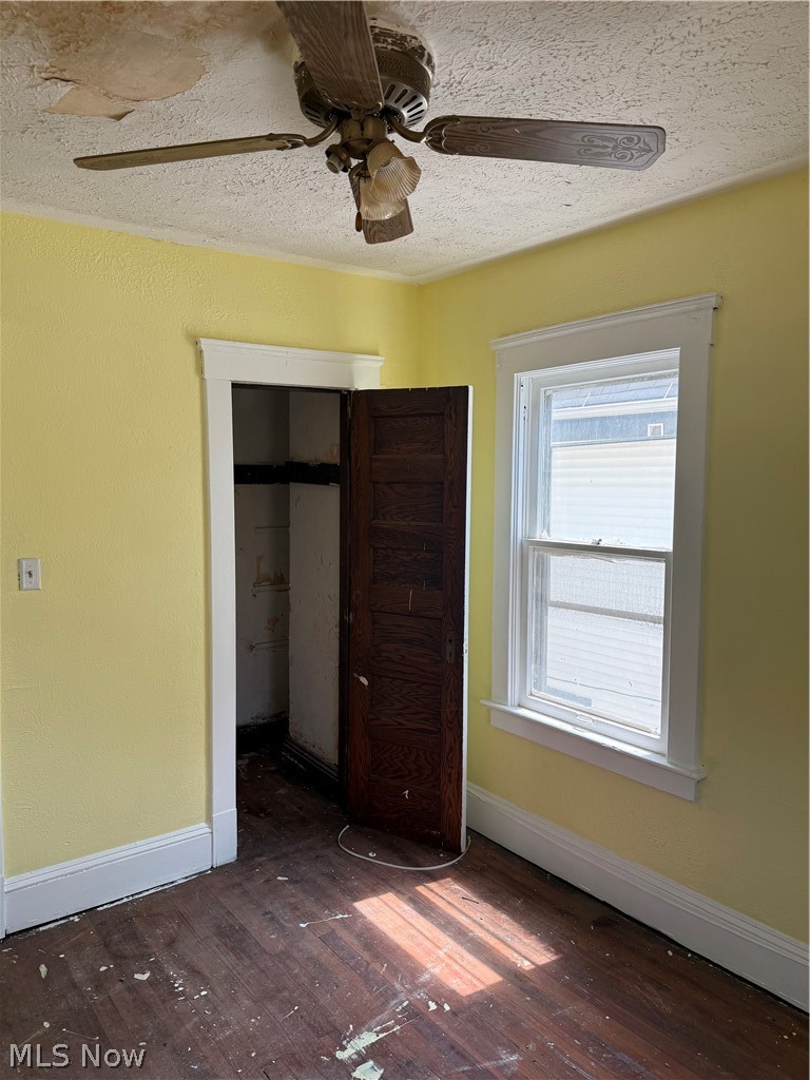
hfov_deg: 56.8
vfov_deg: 71.6
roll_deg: +0.2
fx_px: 749
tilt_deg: -4.0
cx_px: 405
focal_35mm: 24
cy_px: 540
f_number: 1.78
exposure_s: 1/268
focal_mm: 6.76
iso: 100
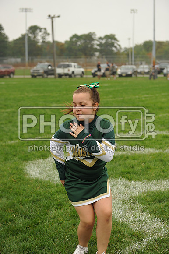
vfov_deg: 28.9
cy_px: 127
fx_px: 493
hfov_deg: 19.4
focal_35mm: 70
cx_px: 84
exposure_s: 1/2500
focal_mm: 70
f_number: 4
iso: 800
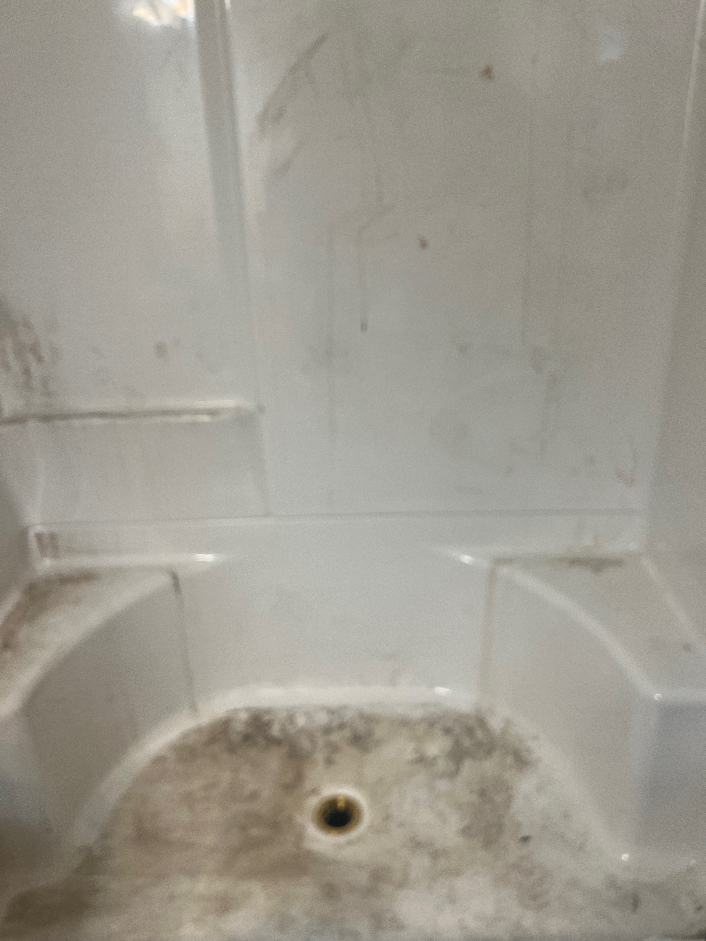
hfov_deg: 53.1
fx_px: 707
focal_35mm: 26
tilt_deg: -24.4
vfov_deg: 67.3
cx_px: 353
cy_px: 470
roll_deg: +2.2
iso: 125
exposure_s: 1/120
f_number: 1.5
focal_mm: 5.7
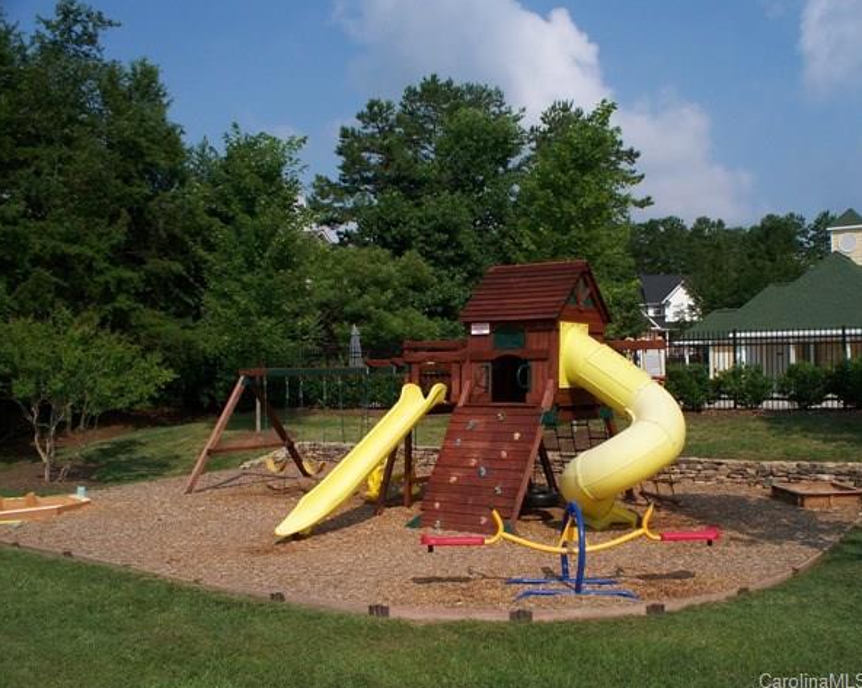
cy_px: 346
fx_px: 969
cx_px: 460
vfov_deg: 39.1
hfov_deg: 47.9
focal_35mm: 38
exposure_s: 1/640
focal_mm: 7.54
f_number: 5
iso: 64
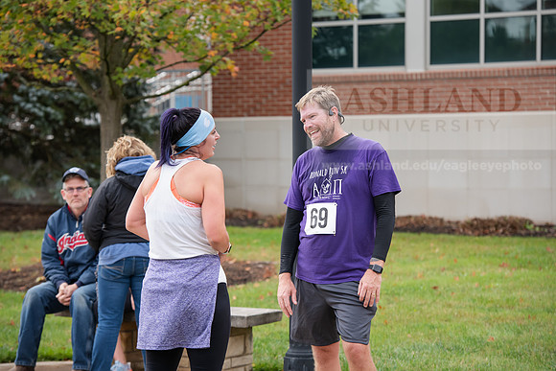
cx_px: 278
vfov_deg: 10.6
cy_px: 186
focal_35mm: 130
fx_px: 2008
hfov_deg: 15.8
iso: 400
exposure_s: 1/320
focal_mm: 130
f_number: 4.5
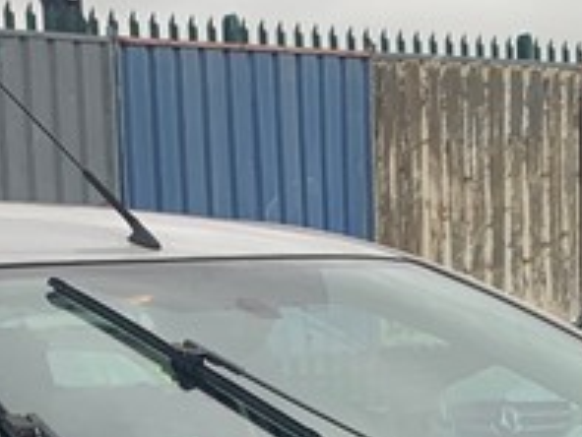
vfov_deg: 10.2
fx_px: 2221
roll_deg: +2.0
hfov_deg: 14.9
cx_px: 355
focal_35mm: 132
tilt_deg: -15.8
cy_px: 930
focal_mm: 4.25
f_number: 1.8
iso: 25
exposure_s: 1/185
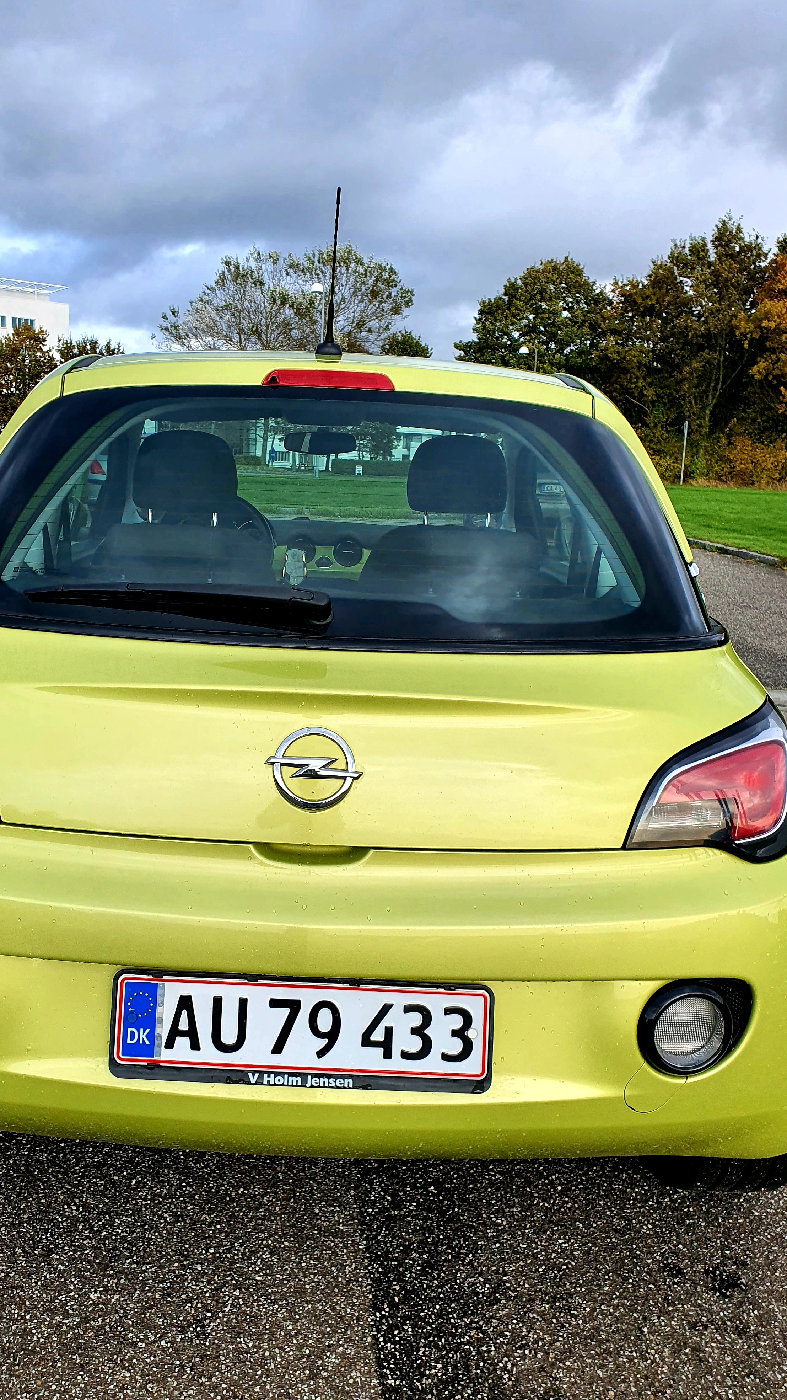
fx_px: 1076
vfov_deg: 66.1
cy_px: 684
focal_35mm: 29
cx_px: 308
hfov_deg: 40.0
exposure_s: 1/720
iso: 50
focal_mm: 4.3
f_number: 2.4
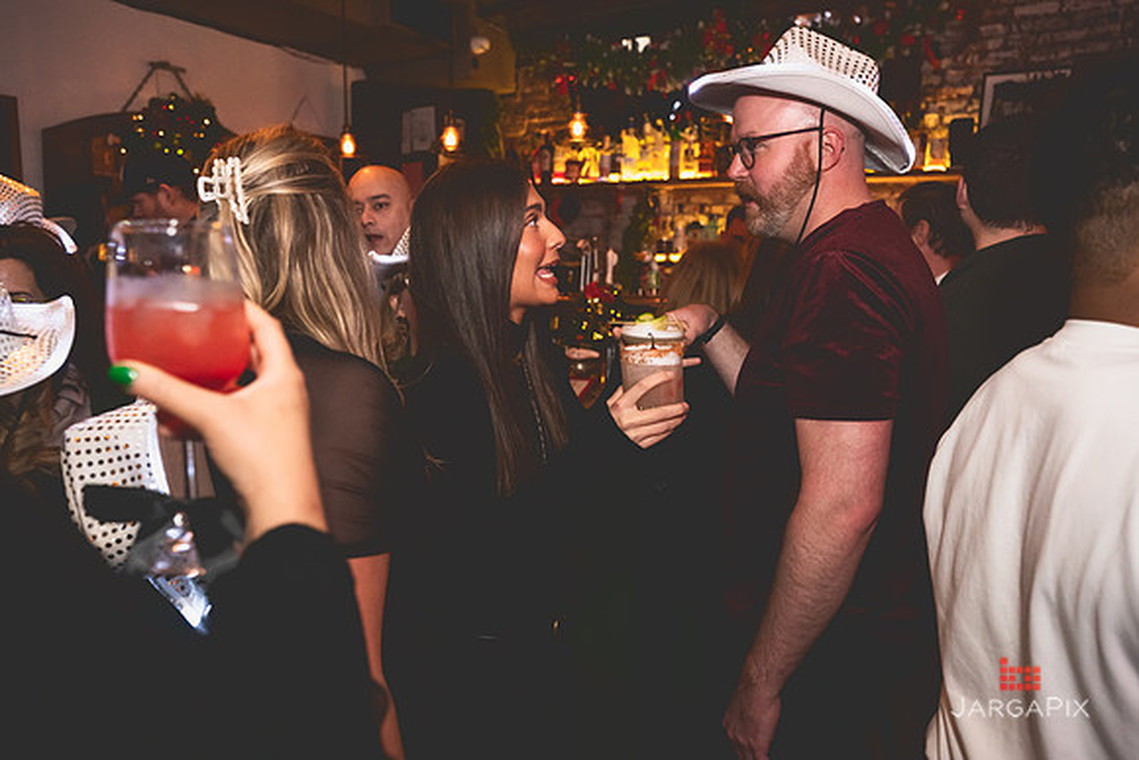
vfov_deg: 50.4
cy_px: 380
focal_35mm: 25
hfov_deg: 70.4
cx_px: 570
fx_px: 807
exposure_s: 1/125
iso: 3200
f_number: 3.2
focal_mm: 24
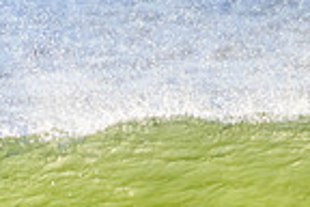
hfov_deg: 0.6
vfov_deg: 0.4
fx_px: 27665
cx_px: -189
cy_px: 286
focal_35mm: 3213
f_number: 11
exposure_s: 1/2000
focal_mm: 800
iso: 1600
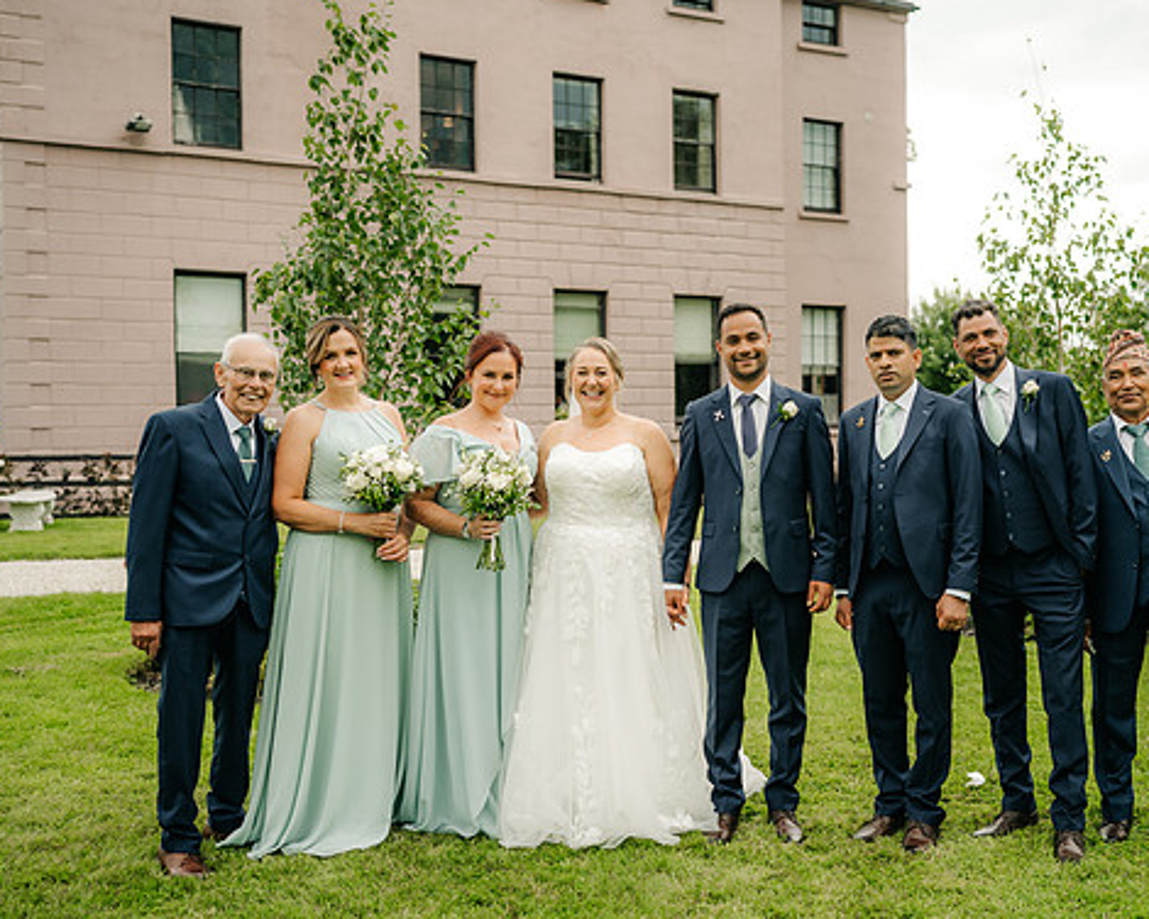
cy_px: 458
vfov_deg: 36.5
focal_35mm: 41
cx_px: 694
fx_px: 1394
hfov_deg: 44.5
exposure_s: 1/640
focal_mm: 35
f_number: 2.2
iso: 100
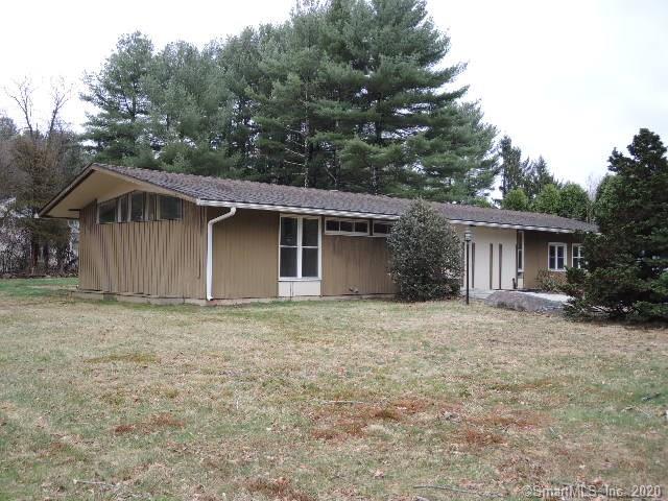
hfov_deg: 52.6
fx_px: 675
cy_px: 250
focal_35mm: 35
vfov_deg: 40.7
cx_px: 334
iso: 80
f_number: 2.2
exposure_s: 1/250
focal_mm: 7.6
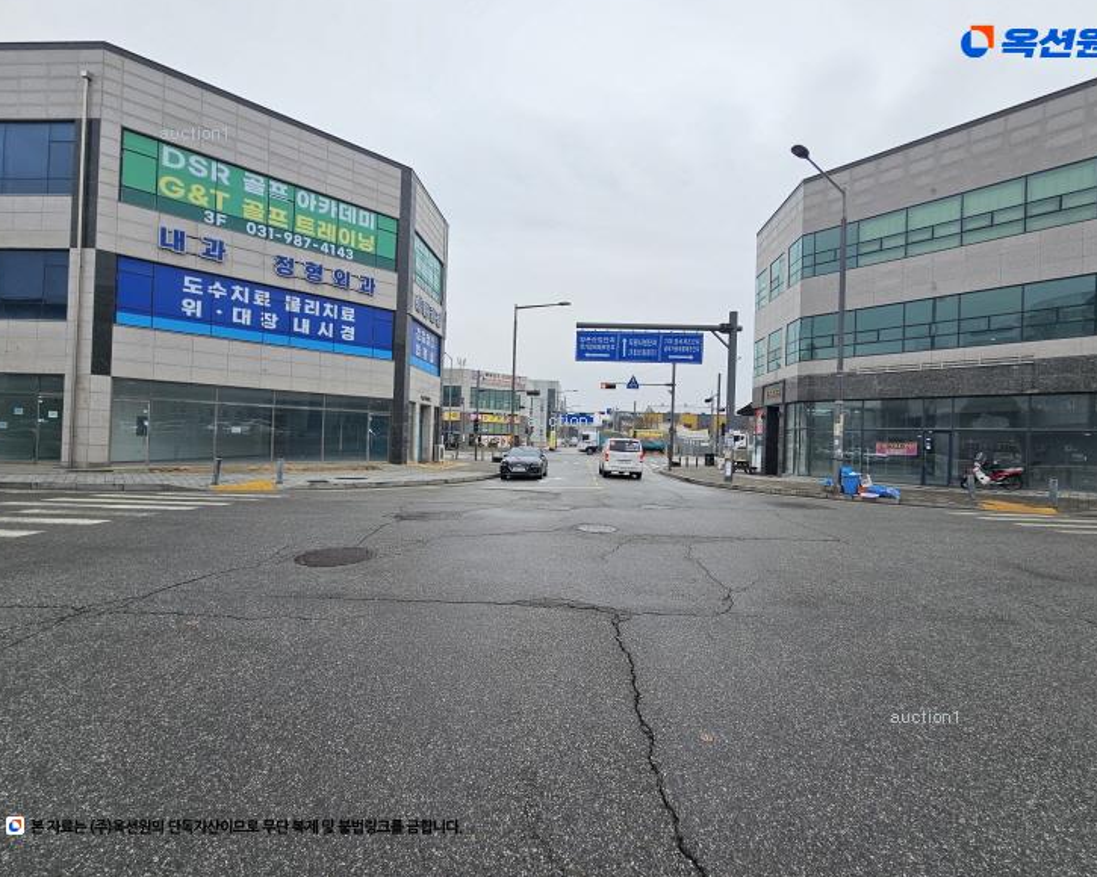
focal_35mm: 14
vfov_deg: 88.0
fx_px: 455
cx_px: 561
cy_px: 431
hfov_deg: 100.7
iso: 50
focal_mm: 2.2
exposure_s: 1/1199
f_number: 2.2
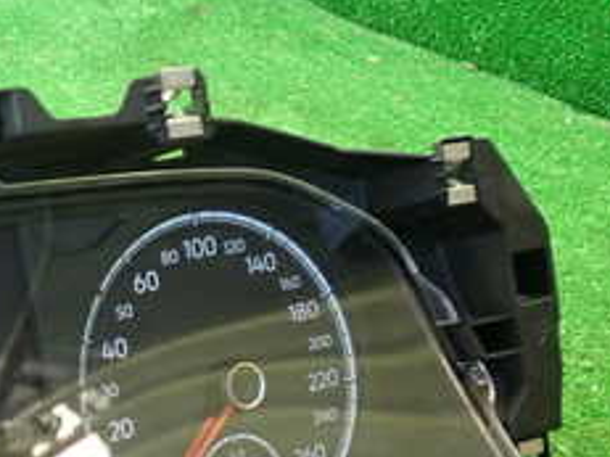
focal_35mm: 78
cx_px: -82
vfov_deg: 18.3
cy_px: 483
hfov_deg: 23.3
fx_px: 1374
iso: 320
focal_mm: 5.4
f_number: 2.3
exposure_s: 1/125
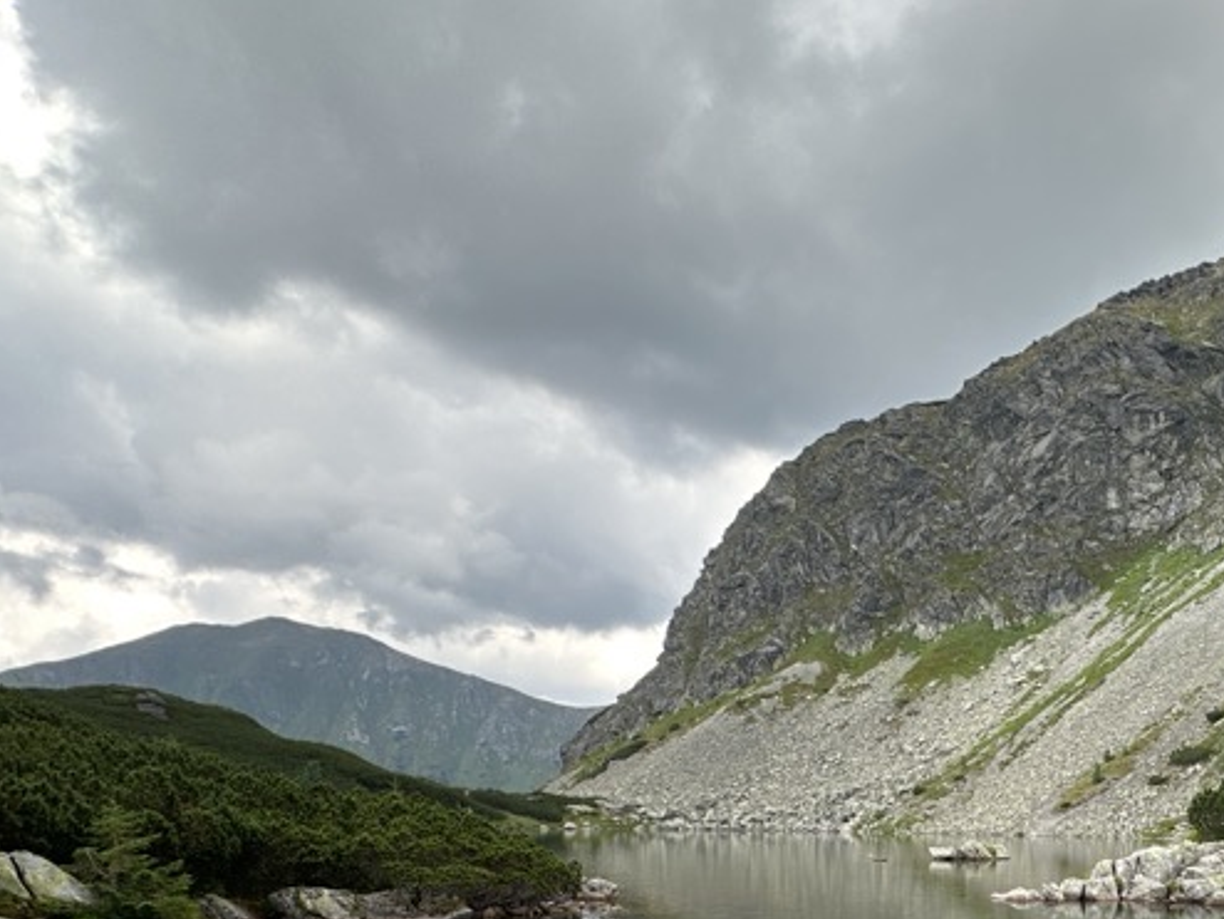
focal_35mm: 29
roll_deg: -1.0
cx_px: 971
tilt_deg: -1.8
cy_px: 850
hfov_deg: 57.3
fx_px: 1026
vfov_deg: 43.5
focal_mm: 2.22
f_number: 2.2
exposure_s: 1/373
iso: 40
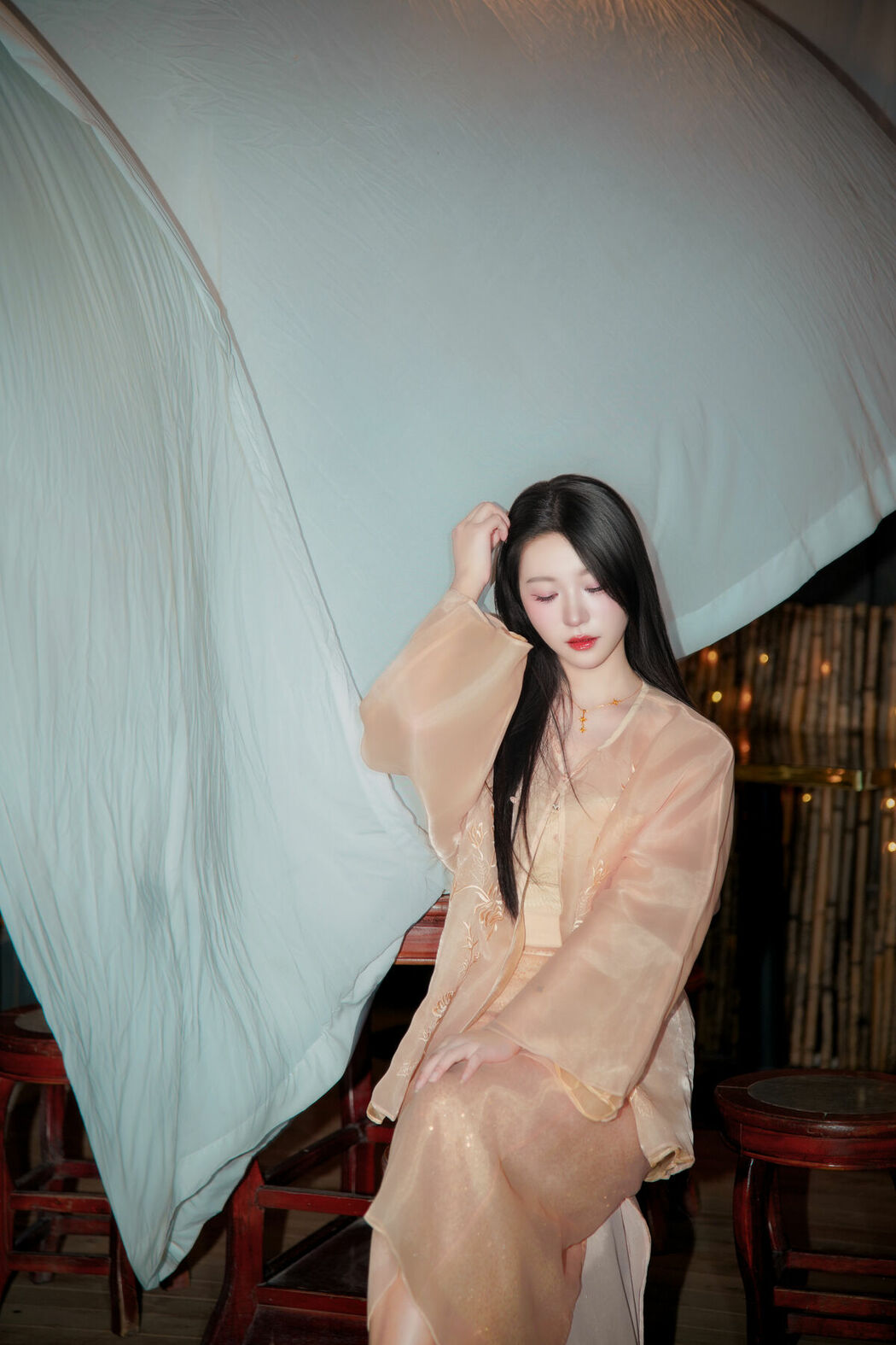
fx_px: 2800
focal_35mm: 75
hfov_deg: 18.2
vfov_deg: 27.0
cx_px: 448
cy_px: 672
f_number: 2.8
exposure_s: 1/80
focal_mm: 75
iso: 500
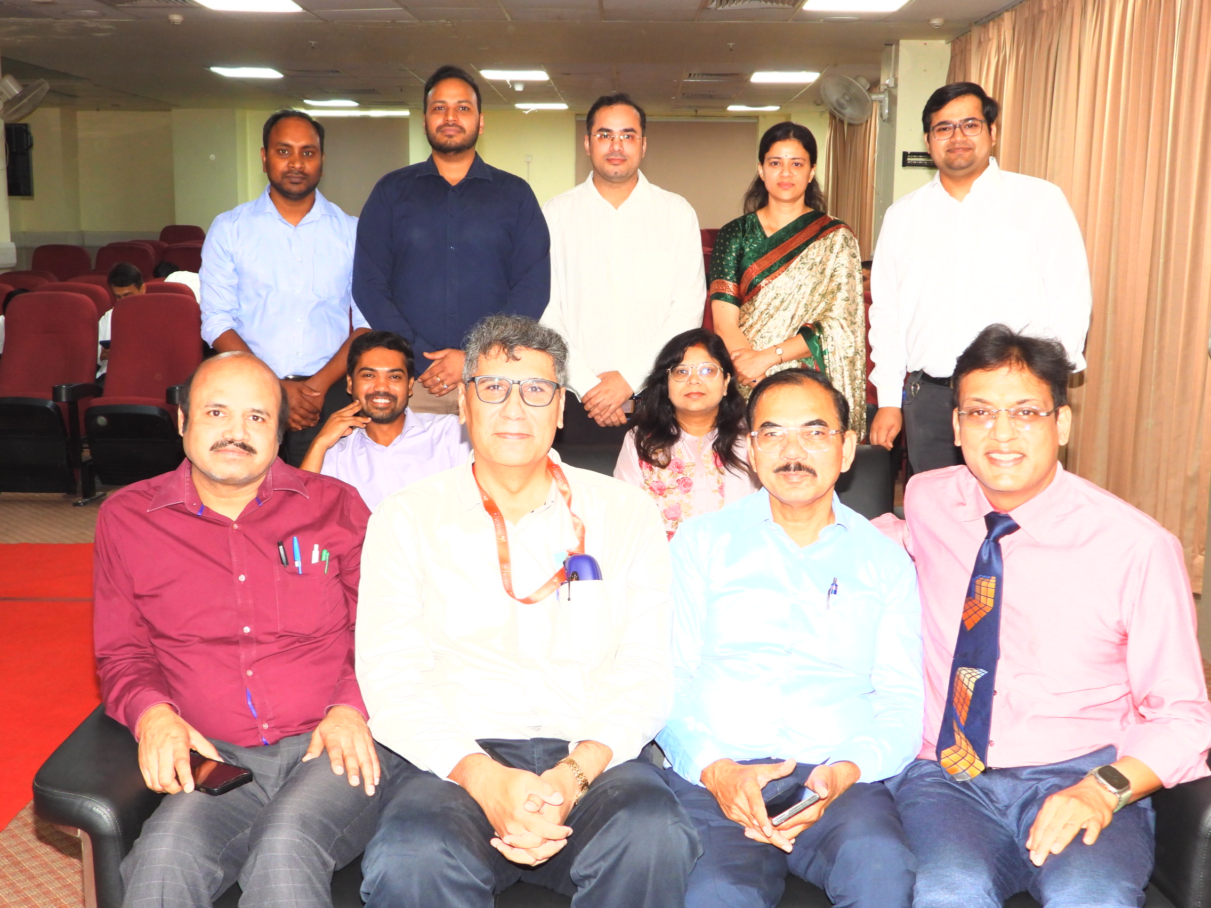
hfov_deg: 45.8
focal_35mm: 41
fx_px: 1434
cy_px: 454
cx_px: 606
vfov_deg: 35.1
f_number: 3.2
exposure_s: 1/30
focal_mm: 7.4
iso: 200
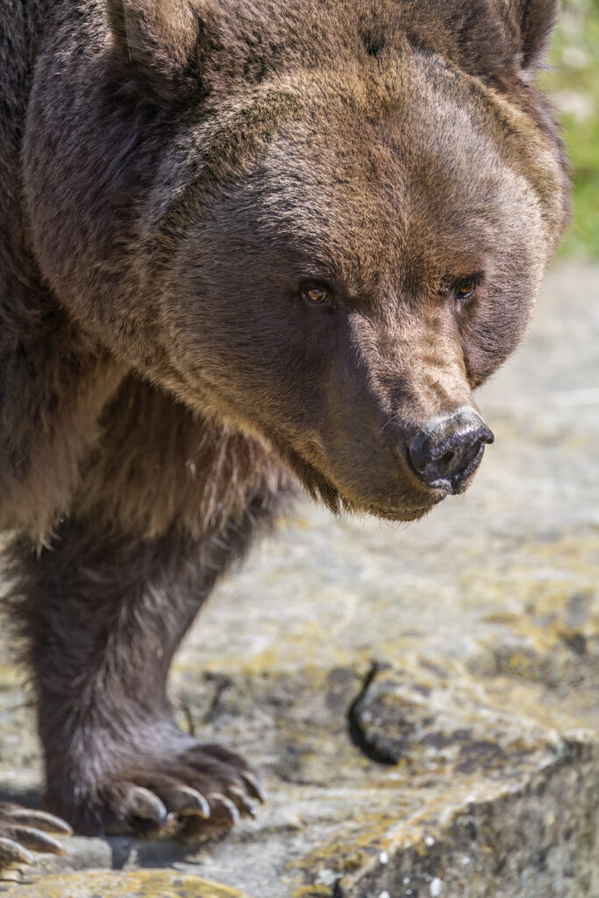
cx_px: 300
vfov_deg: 5.2
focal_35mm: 400
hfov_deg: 3.4
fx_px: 9979
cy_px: 449
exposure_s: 1/1000
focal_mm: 400
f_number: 5.6
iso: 800
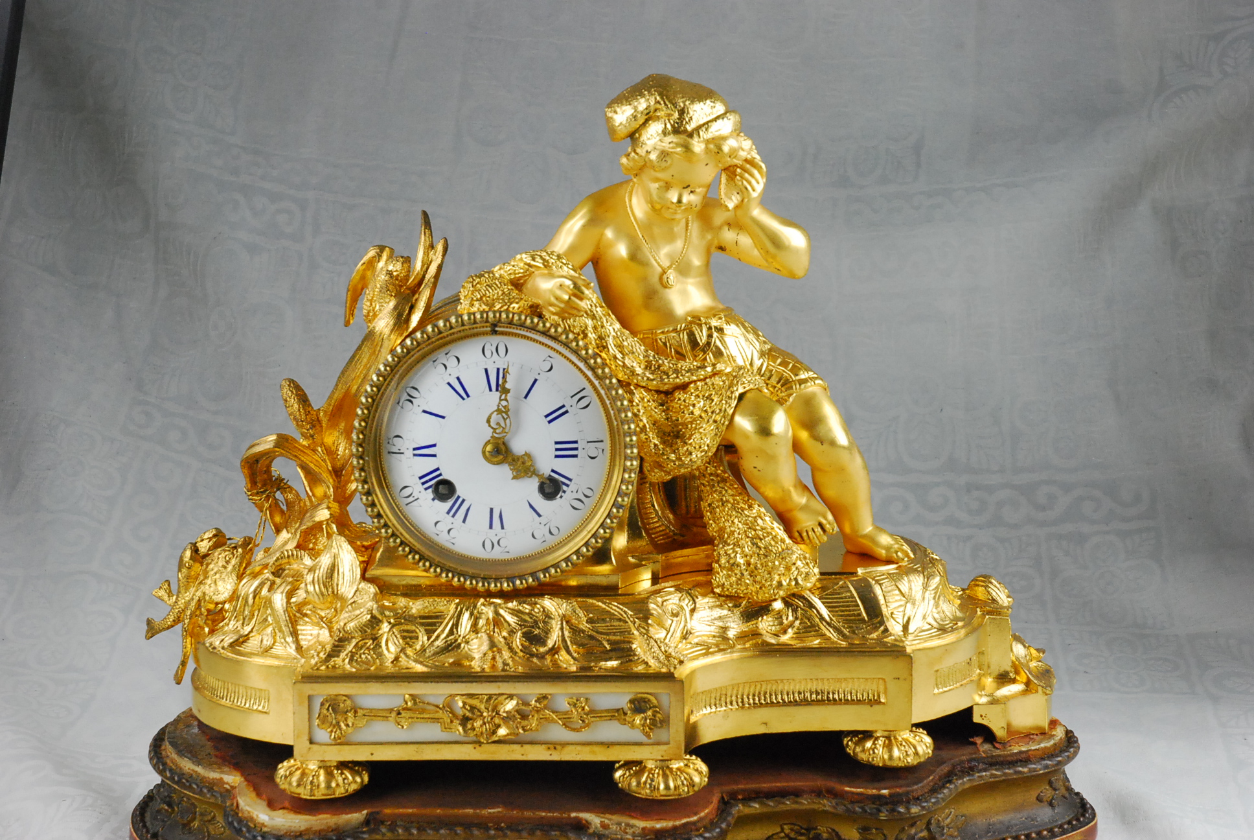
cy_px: 420
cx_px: 627
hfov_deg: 29.2
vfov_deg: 19.8
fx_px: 2406
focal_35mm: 69
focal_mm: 46
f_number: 13
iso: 1250
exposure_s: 1/640
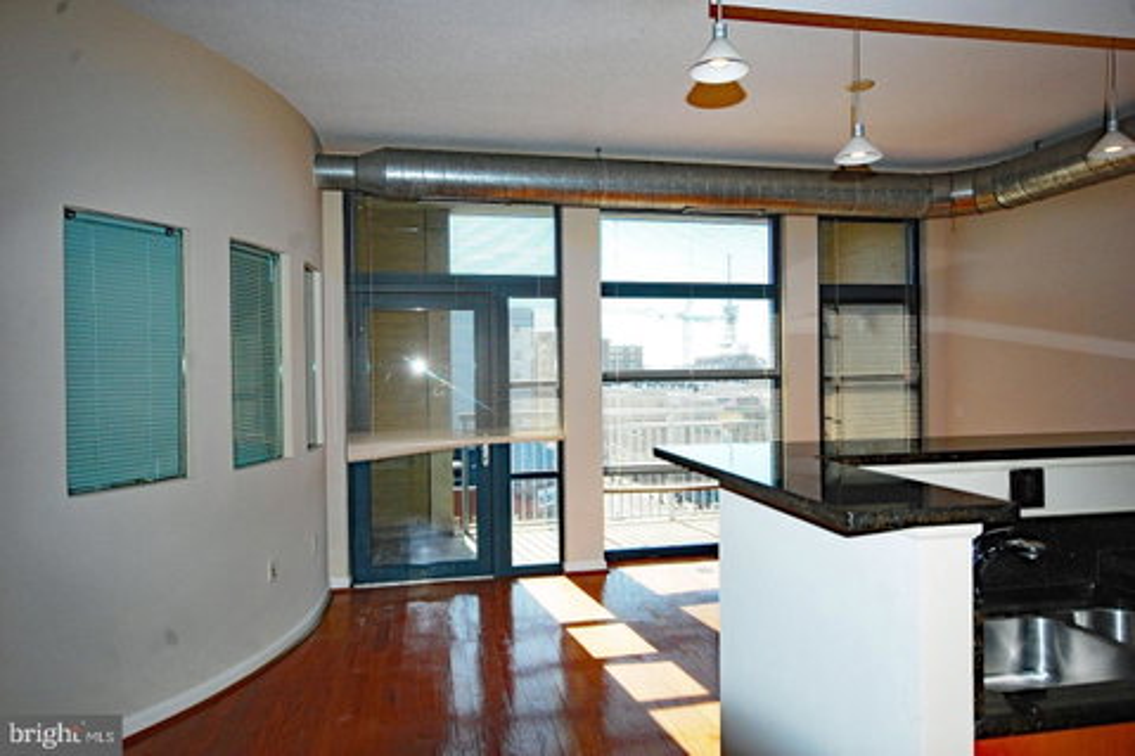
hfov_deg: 73.8
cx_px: 568
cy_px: 378
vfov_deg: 53.1
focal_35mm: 24
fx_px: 756
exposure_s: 1/500
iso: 250
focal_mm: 16
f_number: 5.6
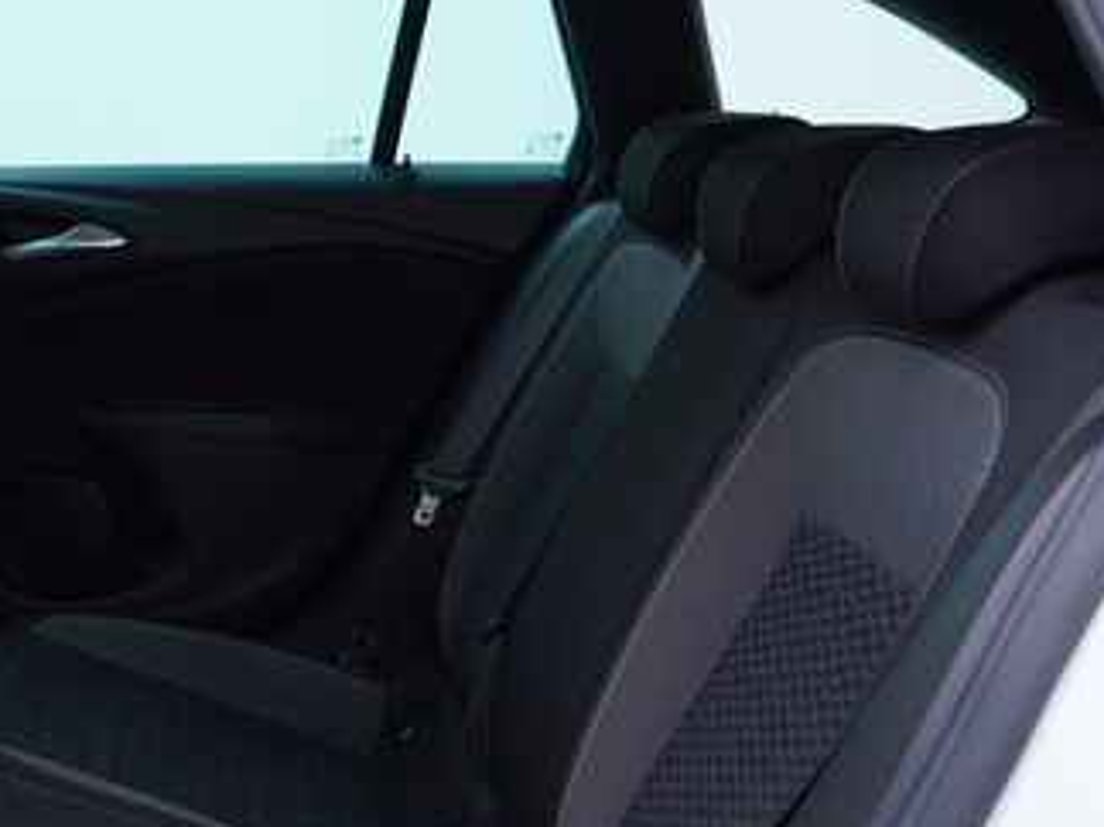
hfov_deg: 31.7
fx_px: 1881
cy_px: 343
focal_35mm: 59
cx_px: 198
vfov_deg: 24.8
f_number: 2.8
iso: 125
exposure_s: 1/40
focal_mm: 24
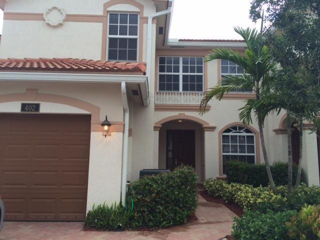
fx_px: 268
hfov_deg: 61.7
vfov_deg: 48.2
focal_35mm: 29
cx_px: 160
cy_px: 120
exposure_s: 1/154
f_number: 2.2
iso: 32
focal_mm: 4.15
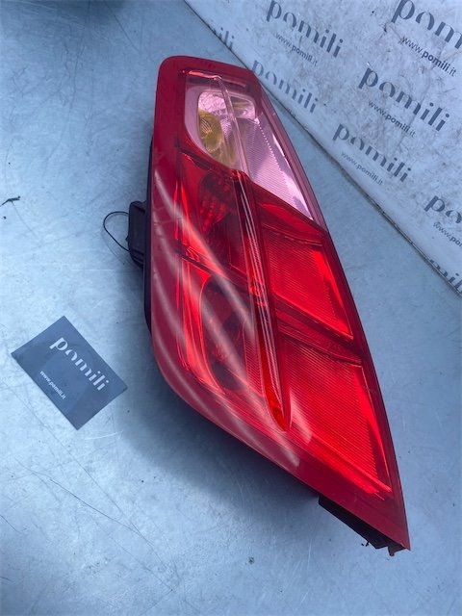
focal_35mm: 26
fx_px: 463
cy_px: 308
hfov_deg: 53.1
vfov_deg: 67.3
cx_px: 231
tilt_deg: -60.9
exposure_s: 1/767
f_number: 1.8
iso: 32
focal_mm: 4.25
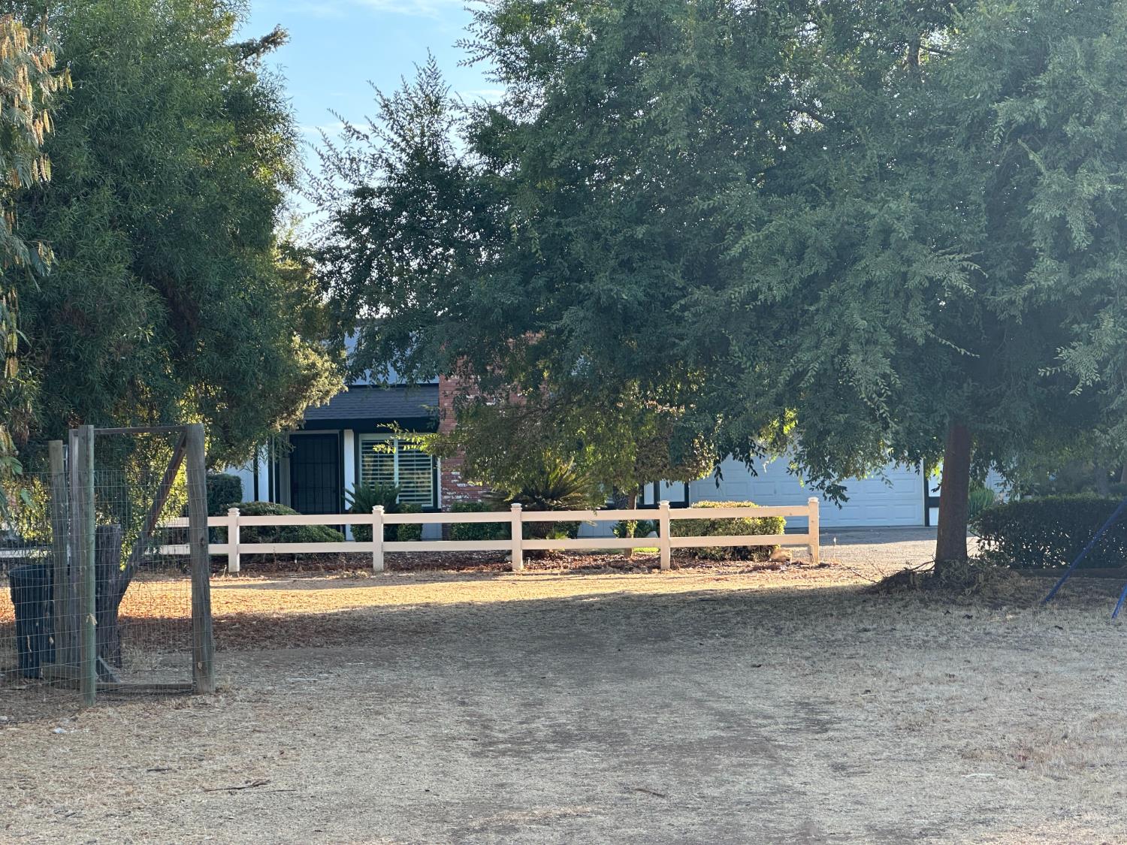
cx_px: 564
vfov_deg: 19.1
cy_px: 422
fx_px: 2507
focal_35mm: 77
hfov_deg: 25.3
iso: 32
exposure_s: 1/153
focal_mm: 9
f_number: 2.8
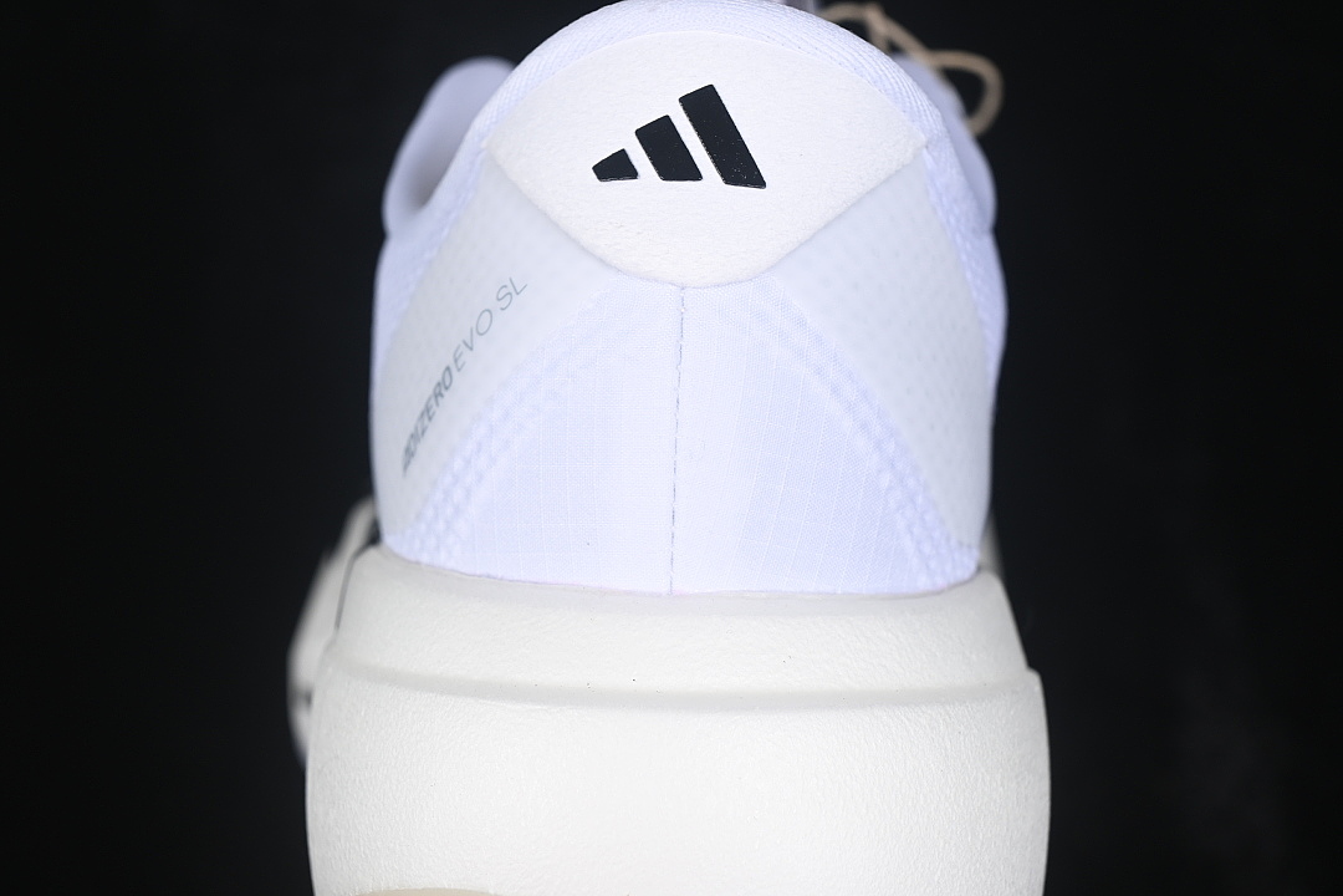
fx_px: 2798
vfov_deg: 18.2
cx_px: 672
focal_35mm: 75
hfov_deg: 27.0
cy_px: 448
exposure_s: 1/80
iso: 160
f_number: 7.1
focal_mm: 50
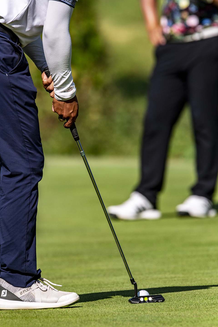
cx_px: 109
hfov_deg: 2.1
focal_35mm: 653
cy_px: 163
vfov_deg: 3.2
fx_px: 5928
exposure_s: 1/2000
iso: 320
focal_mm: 650
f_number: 9
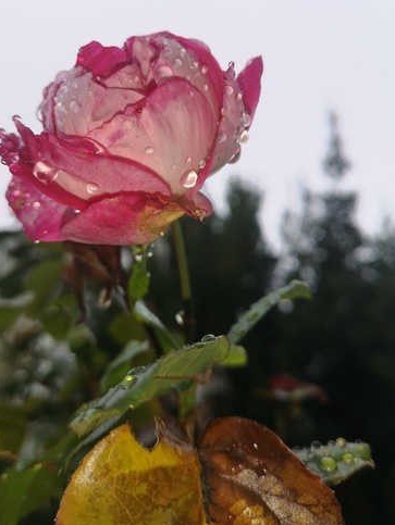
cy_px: 224
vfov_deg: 56.6
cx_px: 178
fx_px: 486
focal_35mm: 32
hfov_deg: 44.2
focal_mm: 5.58
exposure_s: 1/558
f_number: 1.8
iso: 50
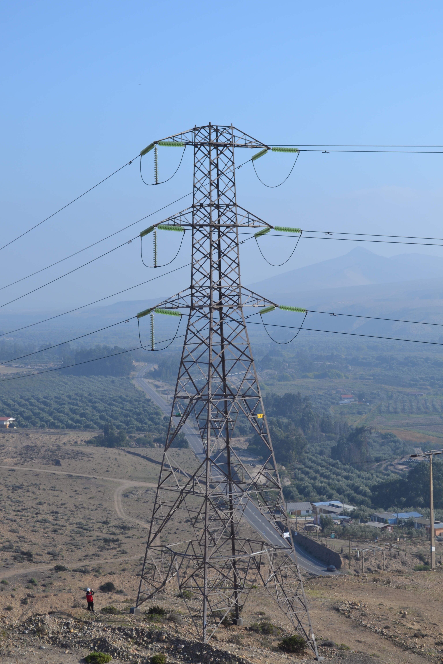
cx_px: 222
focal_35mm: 78
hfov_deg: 17.5
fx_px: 1440
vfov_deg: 26.0
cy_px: 332
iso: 100
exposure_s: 1/250
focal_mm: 52
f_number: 8
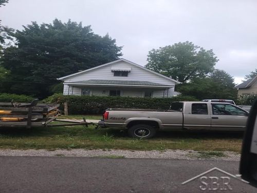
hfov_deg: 71.6
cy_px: 96
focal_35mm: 24
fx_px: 178
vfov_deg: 56.8
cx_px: 128
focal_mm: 6.7
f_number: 1.8
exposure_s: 1/128
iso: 16
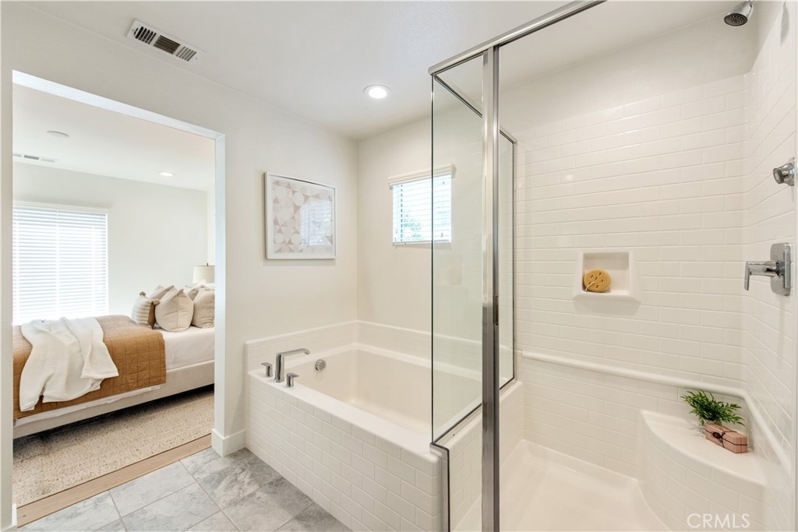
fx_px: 310
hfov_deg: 104.2
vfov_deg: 81.2
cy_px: 266
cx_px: 399
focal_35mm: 14
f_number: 5
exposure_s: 1/125
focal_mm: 14
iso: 400
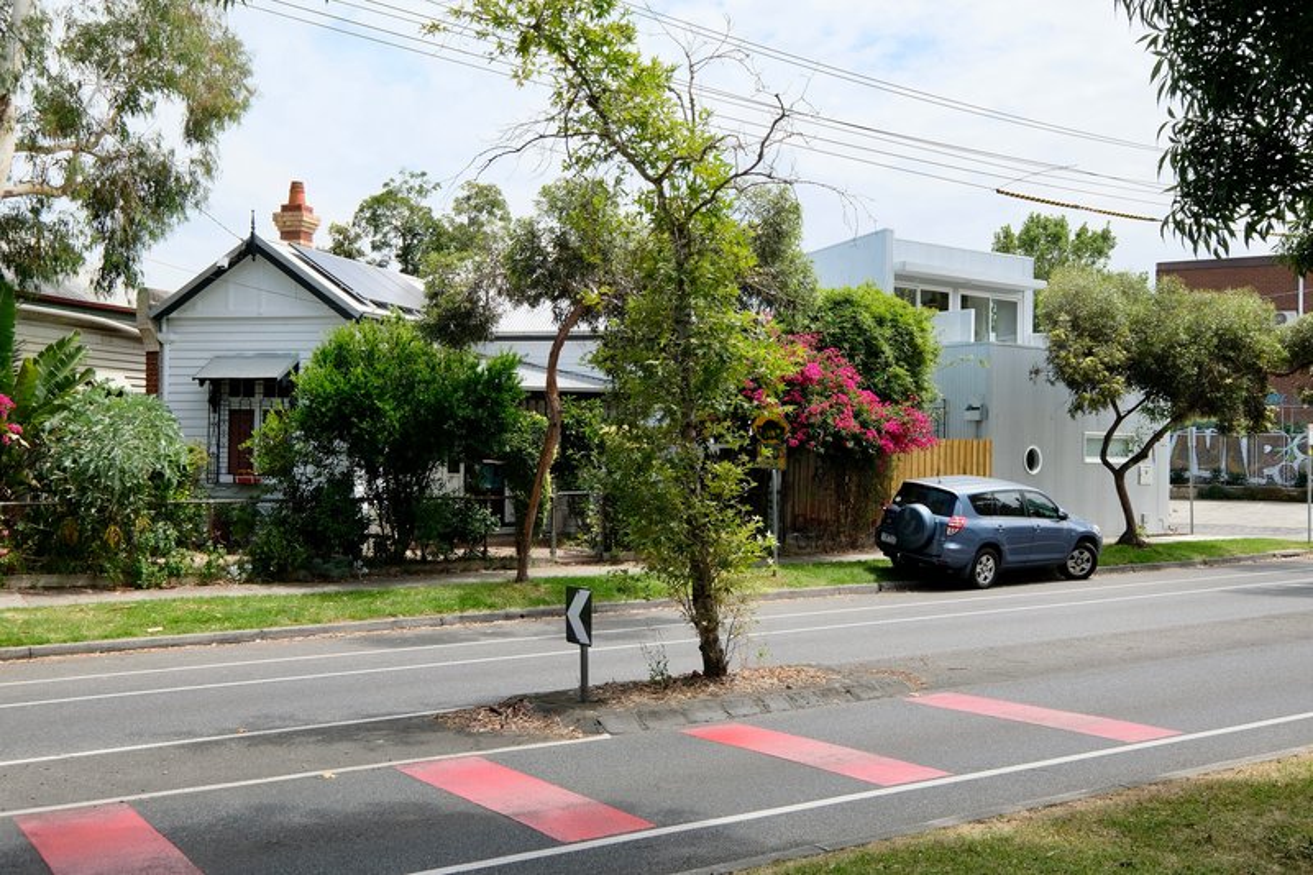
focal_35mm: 36
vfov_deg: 36.9
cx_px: 656
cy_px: 438
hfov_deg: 53.1
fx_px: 1313
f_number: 8
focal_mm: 24
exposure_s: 1/450
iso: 400
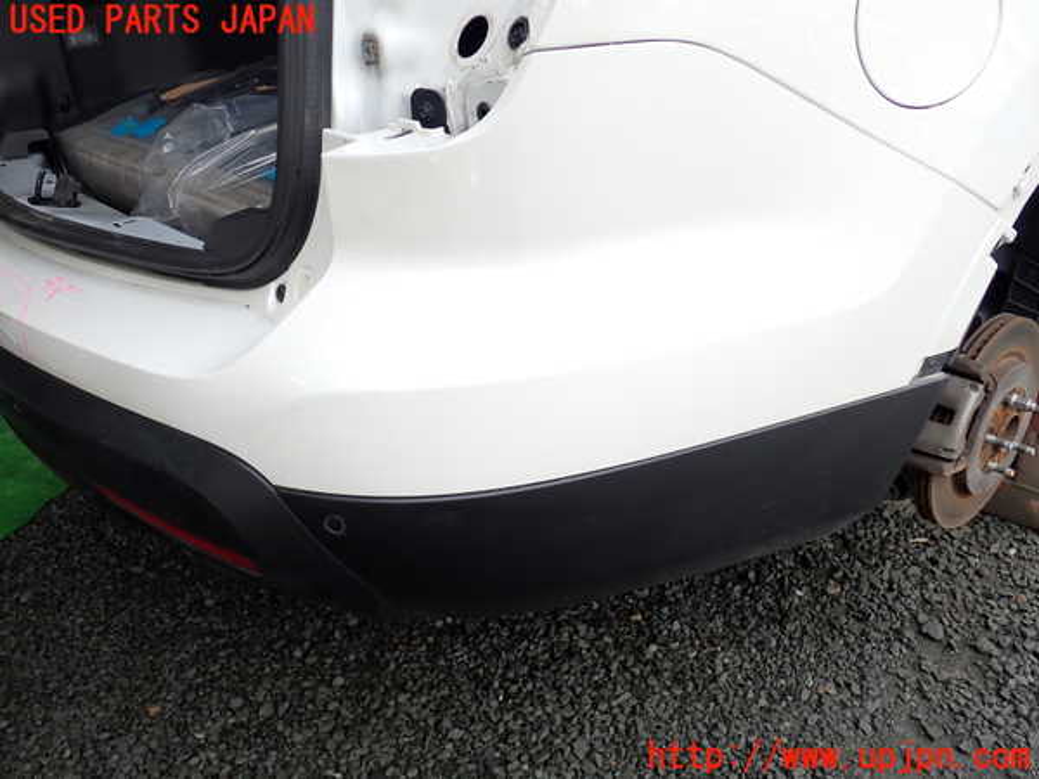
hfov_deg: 60.0
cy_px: 390
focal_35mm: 30
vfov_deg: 46.8
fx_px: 900
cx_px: 520
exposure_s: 1/40
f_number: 6.3
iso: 100
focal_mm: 5.4
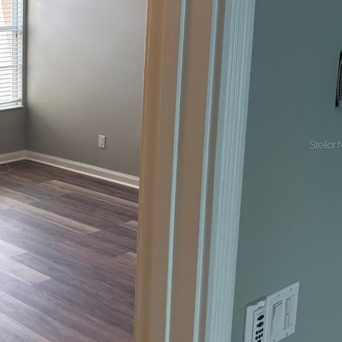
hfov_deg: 26.4
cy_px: 144
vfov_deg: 29.0
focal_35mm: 59
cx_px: -50
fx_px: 659
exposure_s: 1/60
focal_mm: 3
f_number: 1.8
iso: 80
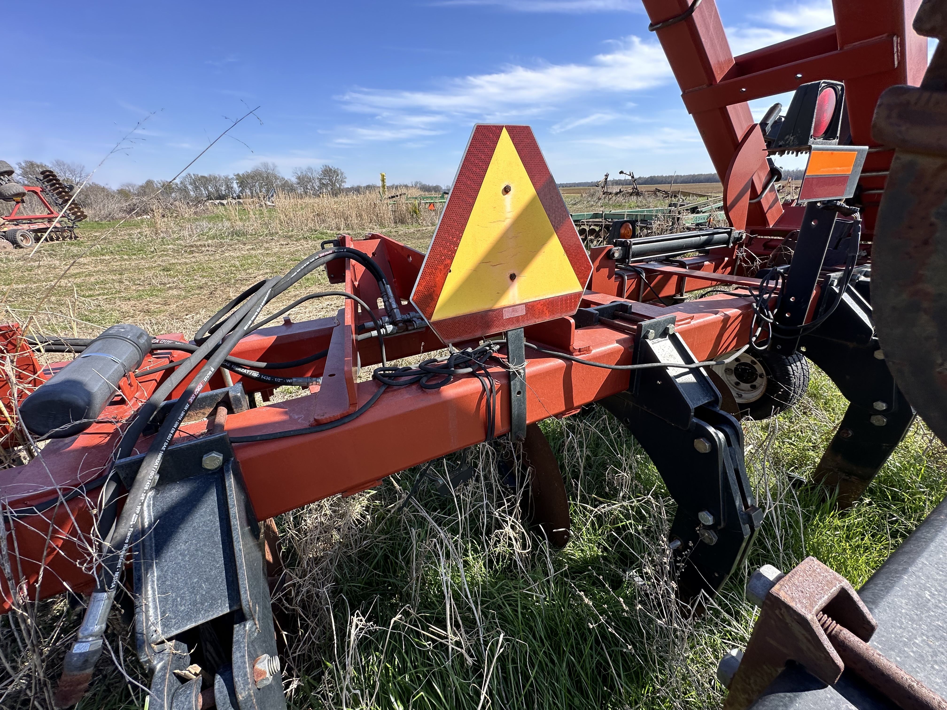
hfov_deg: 102.1
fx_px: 383
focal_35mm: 14
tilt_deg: -25.4
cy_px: 355
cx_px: 474
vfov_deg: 85.7
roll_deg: +7.7
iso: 40
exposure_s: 1/606
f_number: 2.2
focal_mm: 2.22
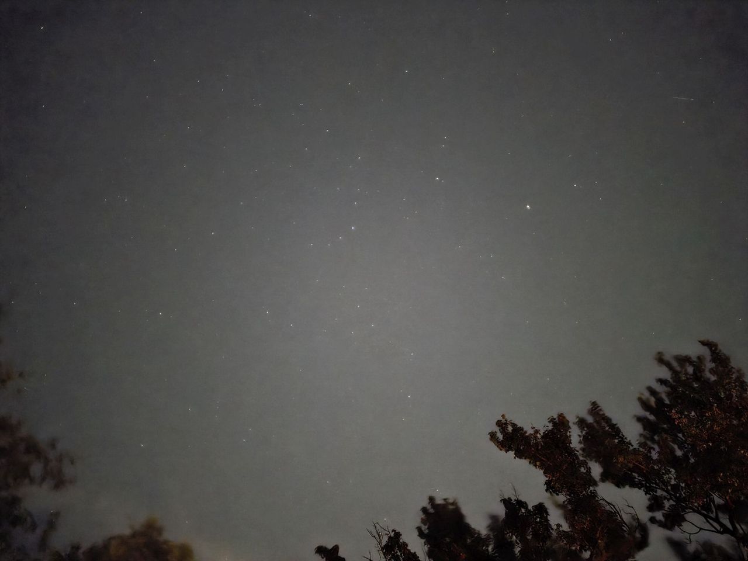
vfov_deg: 58.9
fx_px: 497
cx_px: 374
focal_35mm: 23
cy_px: 280
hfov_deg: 73.9
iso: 2500
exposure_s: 1/1.42
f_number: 1.7
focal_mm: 6.3
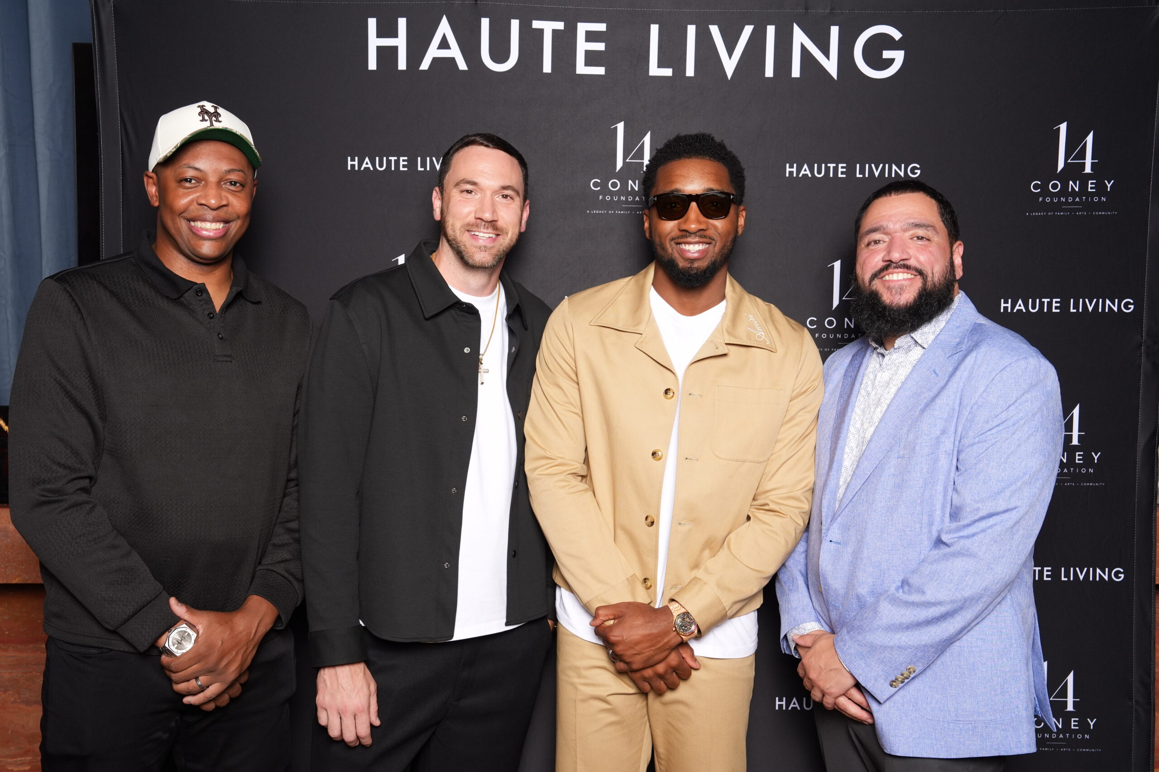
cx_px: 580
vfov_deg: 36.9
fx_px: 1159
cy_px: 386
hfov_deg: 53.1
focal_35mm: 36
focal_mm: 36
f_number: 5.6
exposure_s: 1/200
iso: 1000
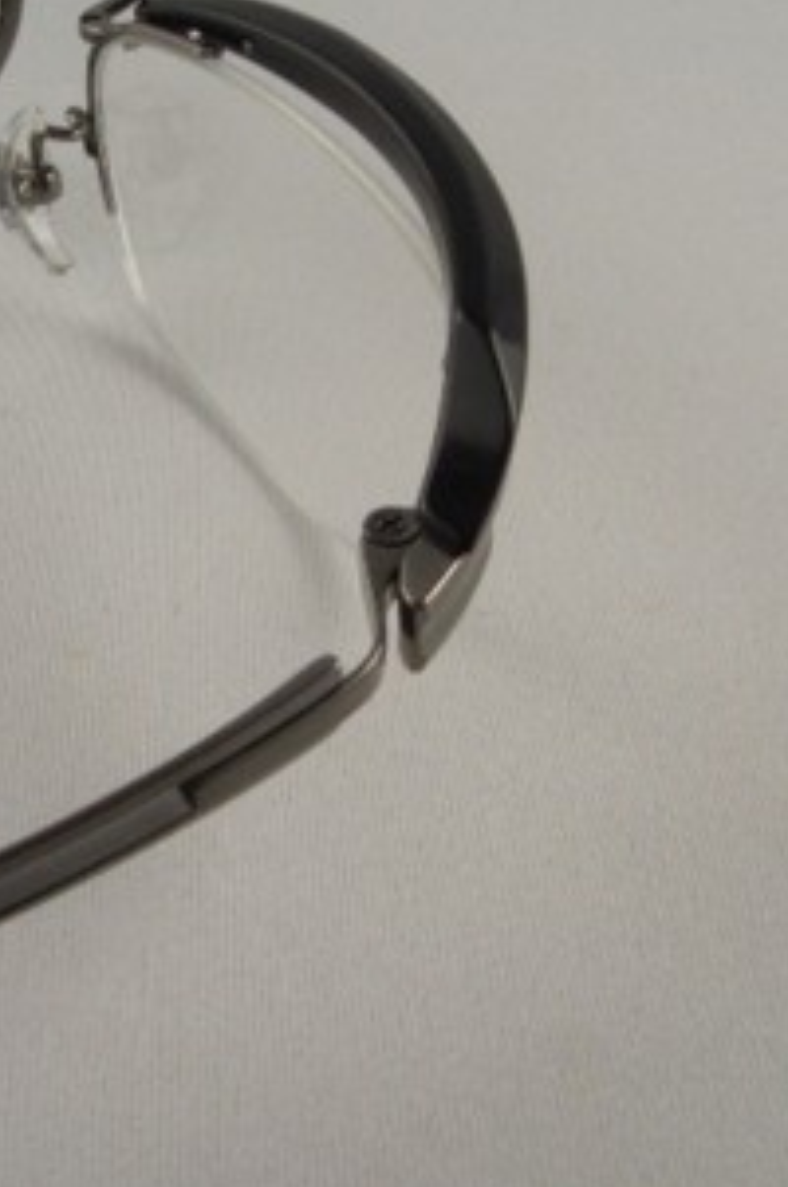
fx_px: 2205
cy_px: 584
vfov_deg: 30.1
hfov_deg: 20.2
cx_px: 240
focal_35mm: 67
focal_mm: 5.7
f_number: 4.3
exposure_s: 1/100
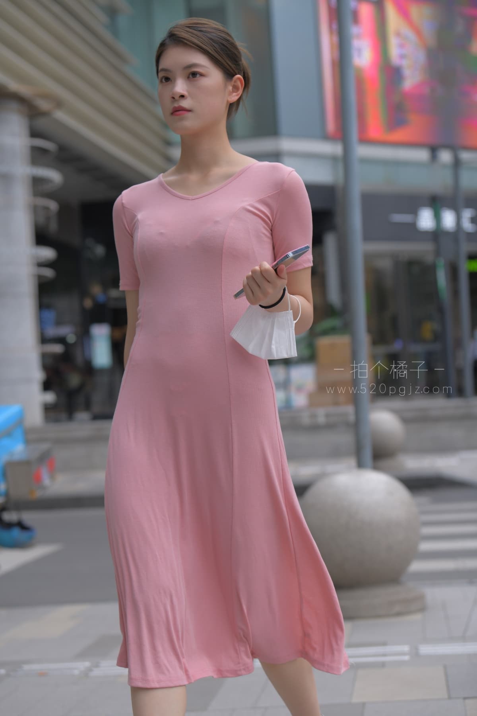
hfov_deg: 19.5
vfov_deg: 28.8
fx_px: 1391
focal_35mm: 70
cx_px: 238
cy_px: 358
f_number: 4
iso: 360
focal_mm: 70
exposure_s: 1/800
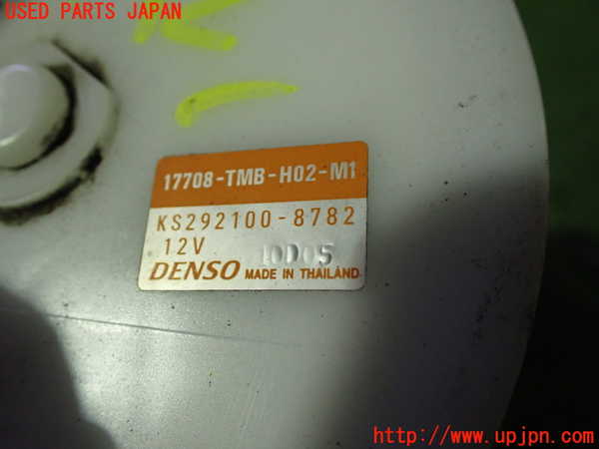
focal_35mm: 30
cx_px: 300
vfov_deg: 46.8
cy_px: 224
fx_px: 519
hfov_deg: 60.0
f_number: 2.3
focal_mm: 5.4
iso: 800
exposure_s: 1/125
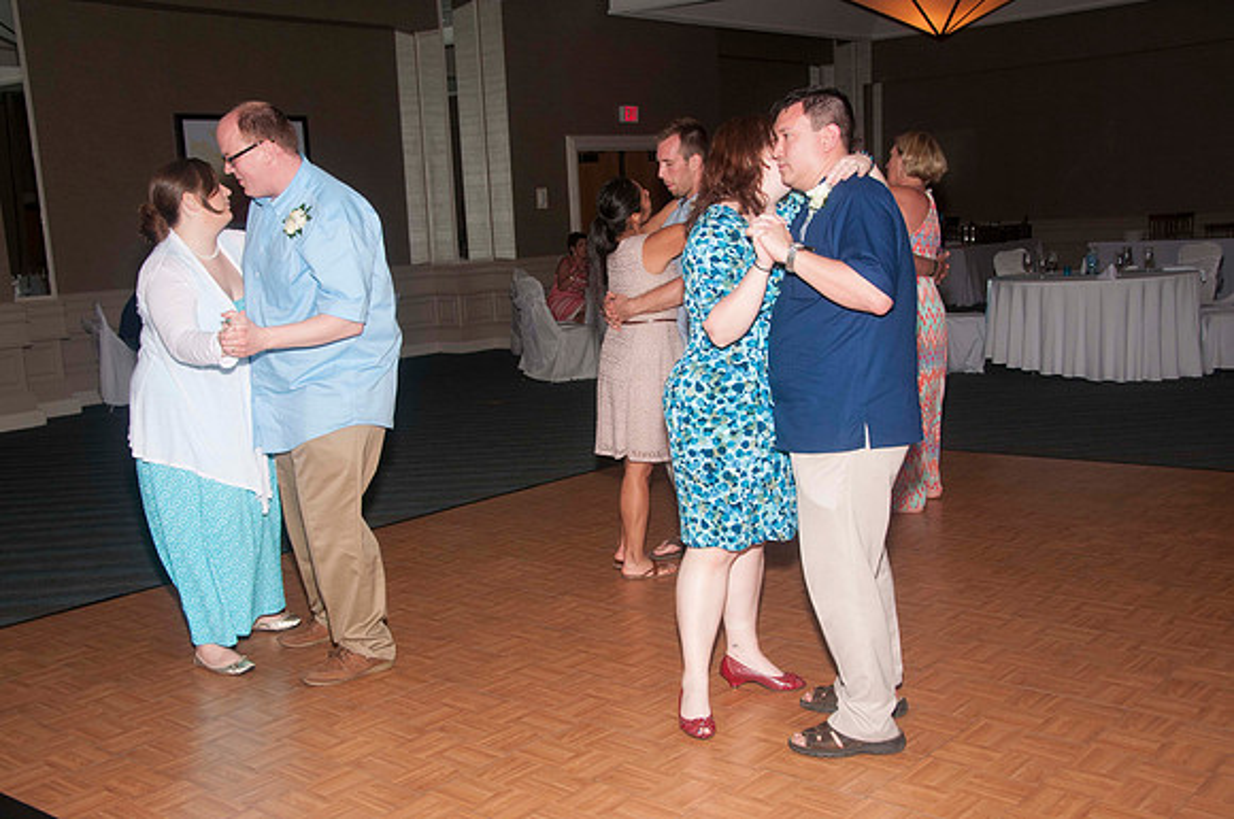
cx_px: 617
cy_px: 410
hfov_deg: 49.6
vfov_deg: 34.1
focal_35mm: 39
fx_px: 1335
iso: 400
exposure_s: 1/60
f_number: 5.6
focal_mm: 26
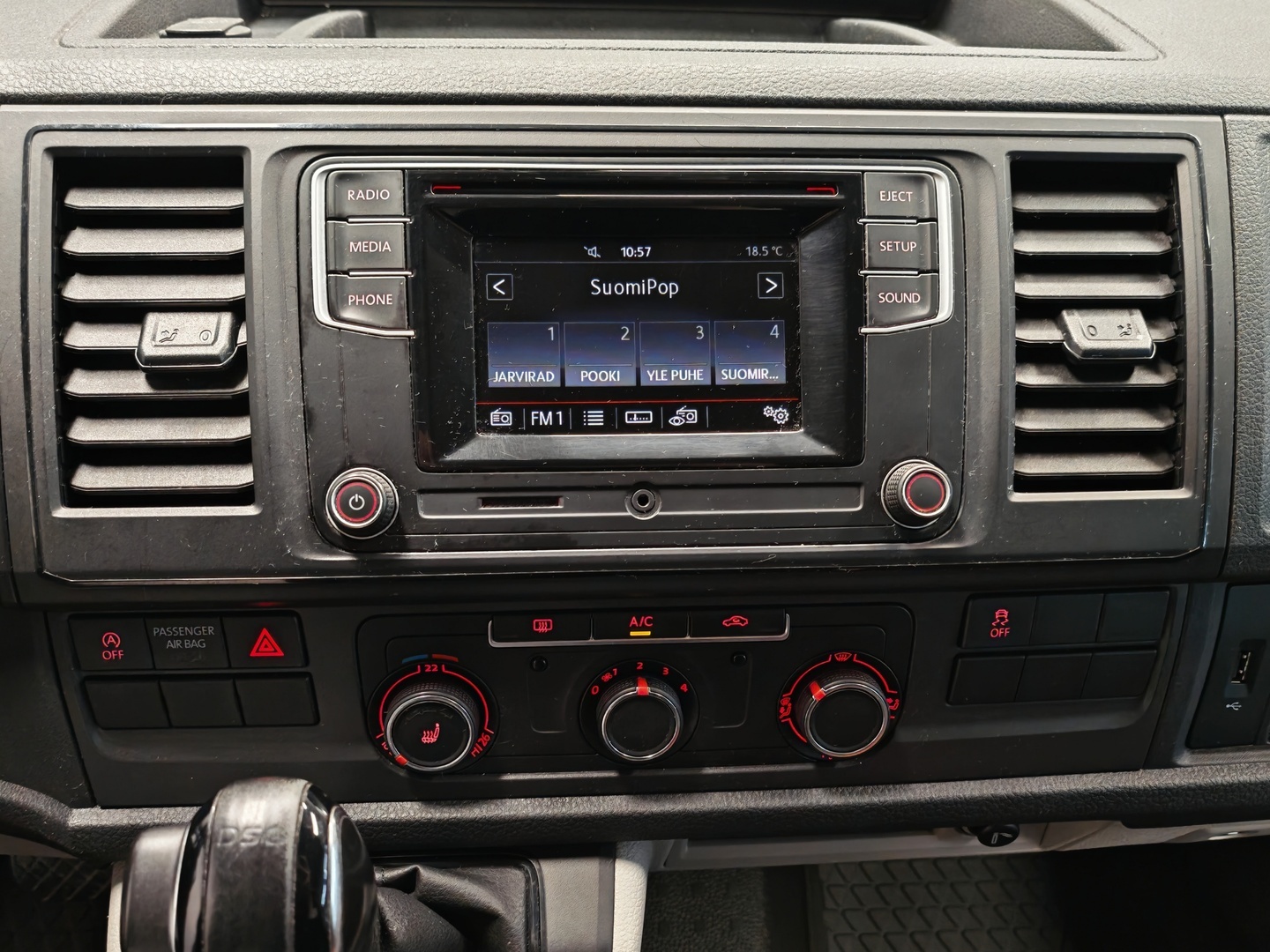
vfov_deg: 48.2
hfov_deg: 61.7
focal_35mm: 29
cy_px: 476
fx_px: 1064
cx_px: 635
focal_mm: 5.4
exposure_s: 1/75
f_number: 1.6
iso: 500
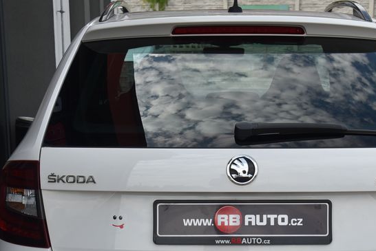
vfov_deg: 15.1
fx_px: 941
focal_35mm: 90
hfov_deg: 22.6
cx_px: 209
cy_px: 213
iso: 500
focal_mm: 48
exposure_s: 1/320
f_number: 9
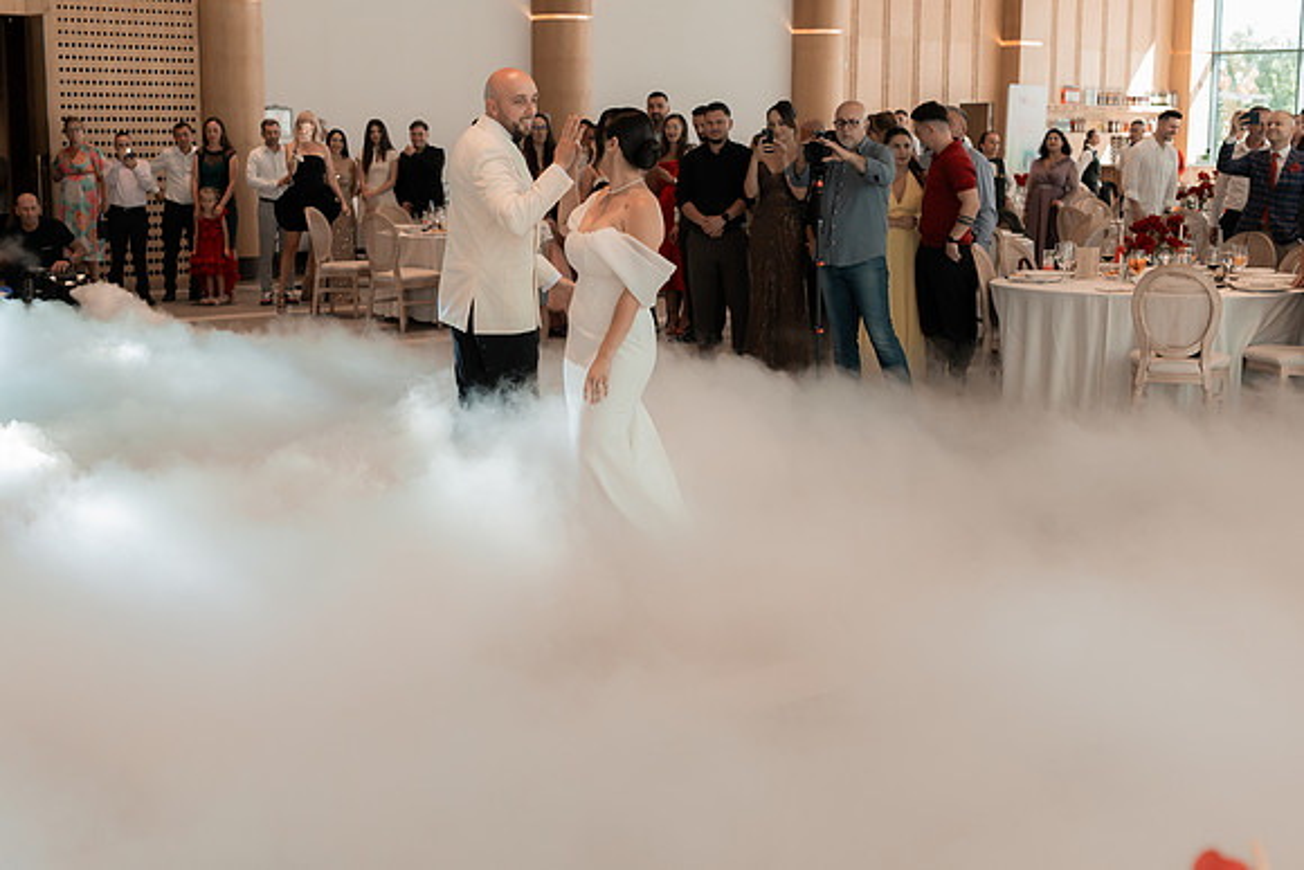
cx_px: 626
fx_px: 1883
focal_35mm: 52
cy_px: 435
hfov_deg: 38.2
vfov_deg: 26.0
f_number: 4.5
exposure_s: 1/400
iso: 800
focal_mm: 50
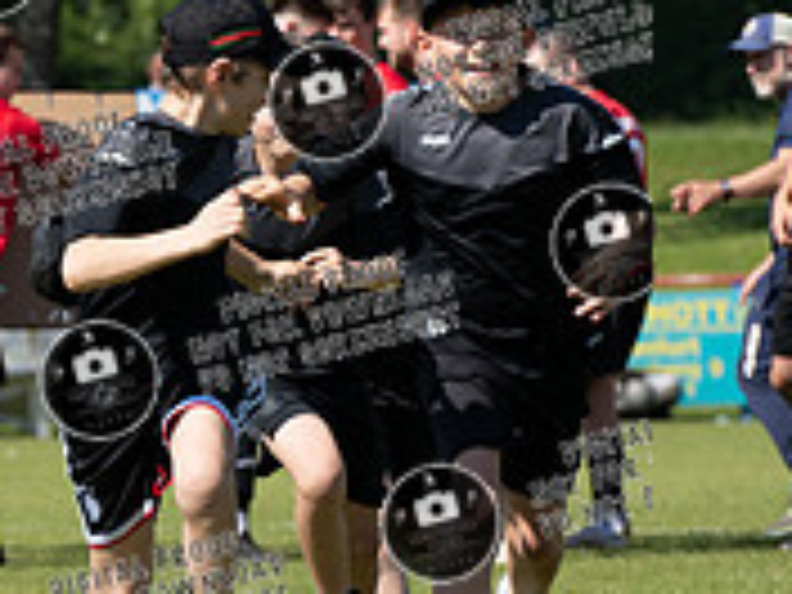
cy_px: 70
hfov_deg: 4.1
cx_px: -371
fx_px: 11051
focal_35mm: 483
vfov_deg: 3.1
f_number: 4
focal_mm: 135
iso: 90
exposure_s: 1/800
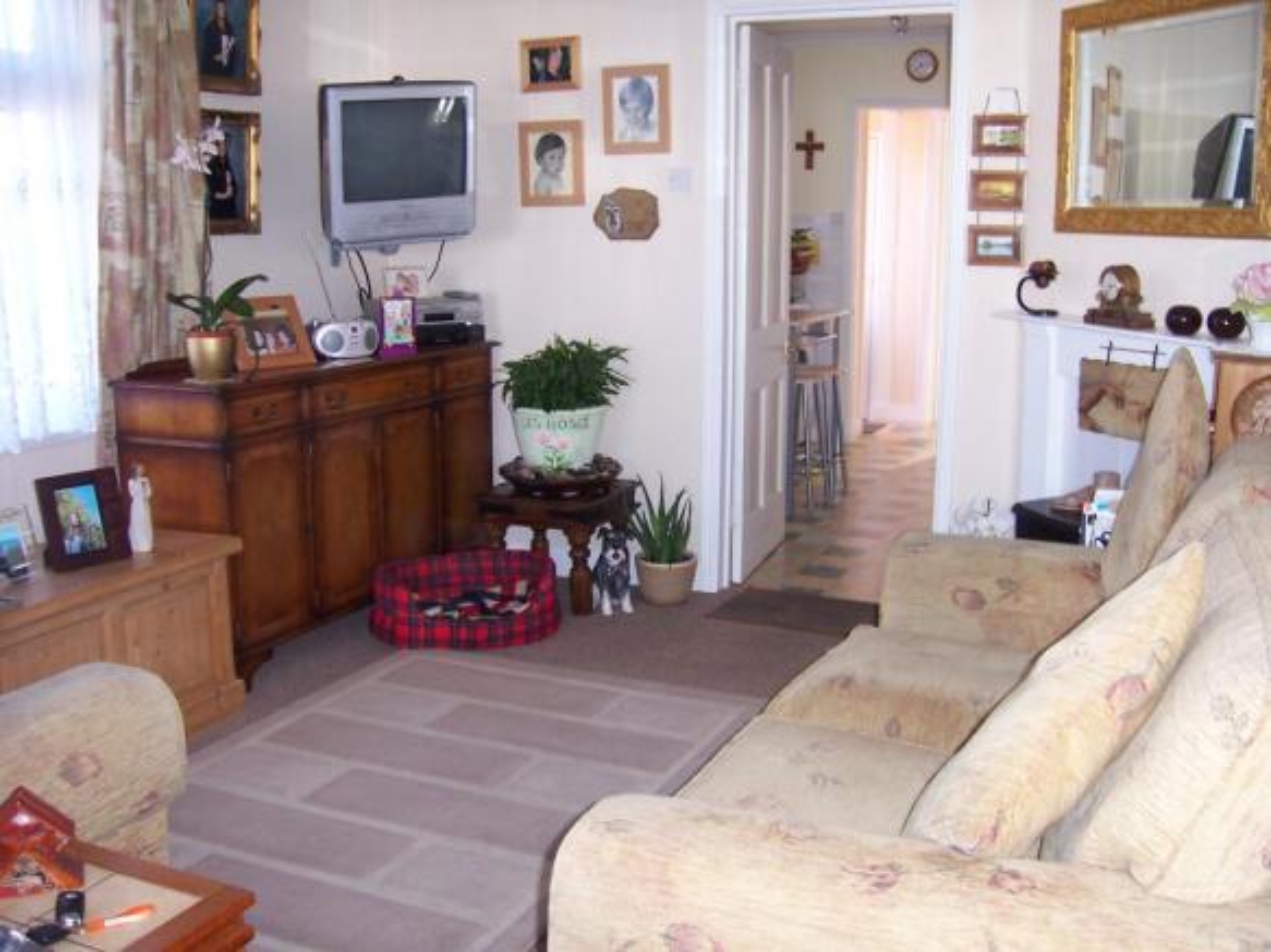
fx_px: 1322
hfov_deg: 51.4
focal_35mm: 36
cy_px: 476
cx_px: 636
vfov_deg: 39.6
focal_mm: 6
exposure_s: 1/60
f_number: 3
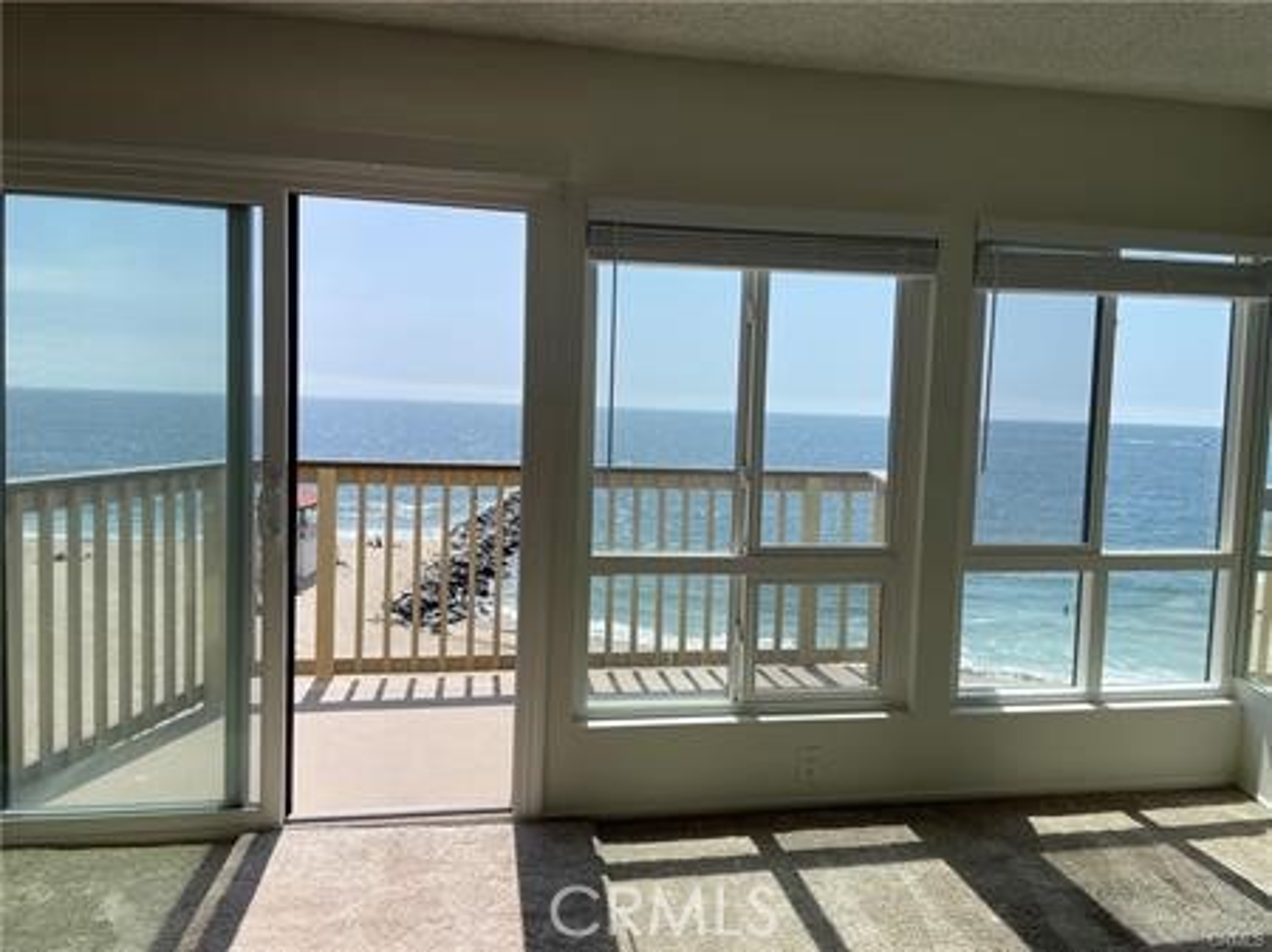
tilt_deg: -3.7
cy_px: 476
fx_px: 955
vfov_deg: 53.0
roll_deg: -1.6
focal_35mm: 26
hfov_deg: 67.3
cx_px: 636
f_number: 1.6
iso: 32
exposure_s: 1/3509
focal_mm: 4.2
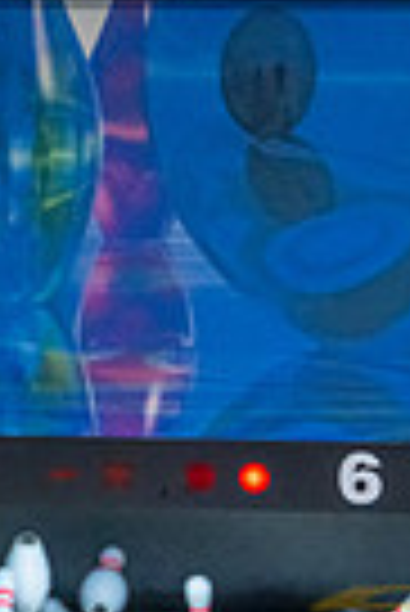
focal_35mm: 662
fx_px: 11280
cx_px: 401
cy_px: 873
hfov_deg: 2.1
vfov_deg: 3.1
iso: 4000
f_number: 2.8
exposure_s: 1/1000
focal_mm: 200
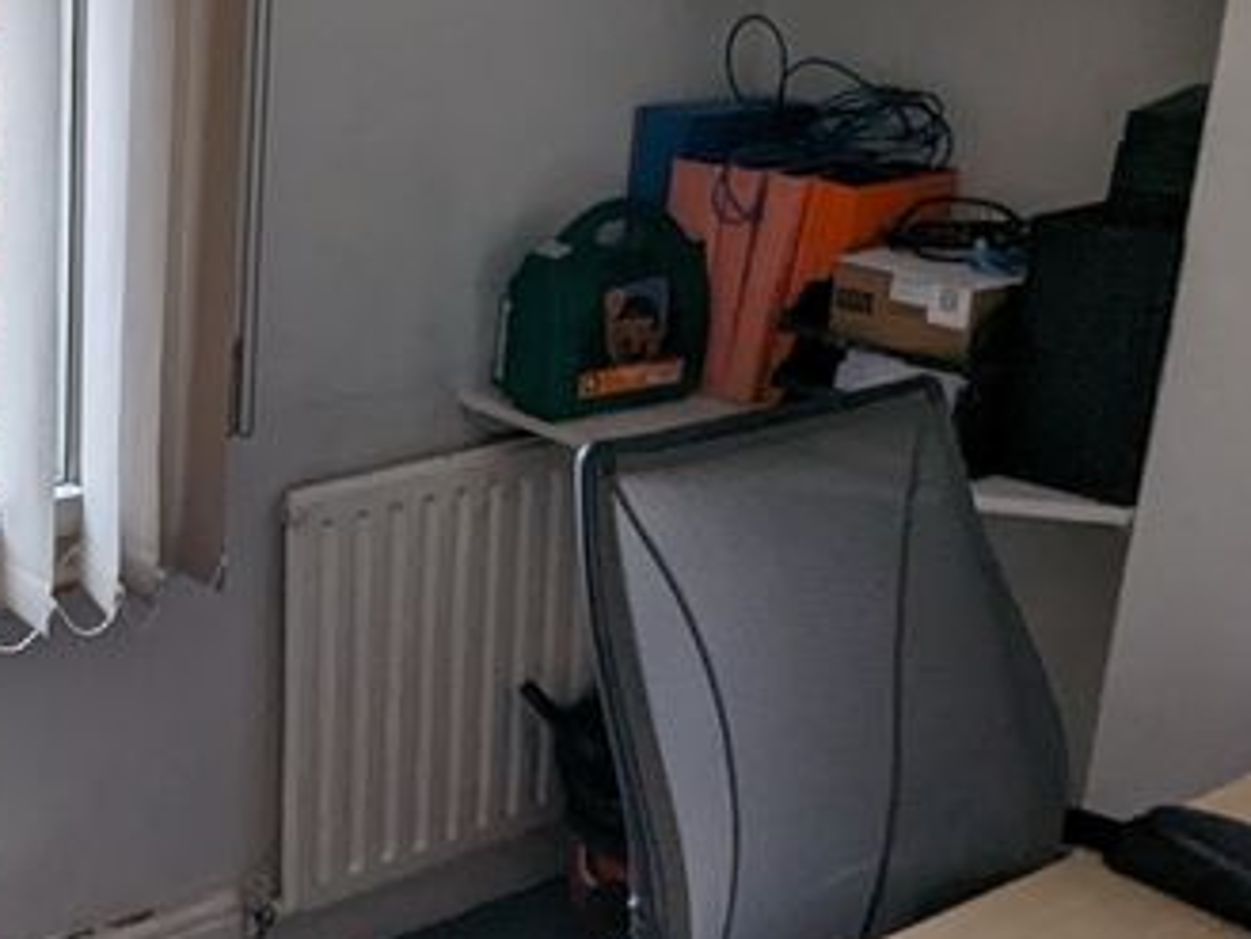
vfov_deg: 27.0
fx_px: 1952
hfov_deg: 32.6
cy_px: 416
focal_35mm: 54
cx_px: -11
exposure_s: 1/33.3
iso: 85
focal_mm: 2.35
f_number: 2.2
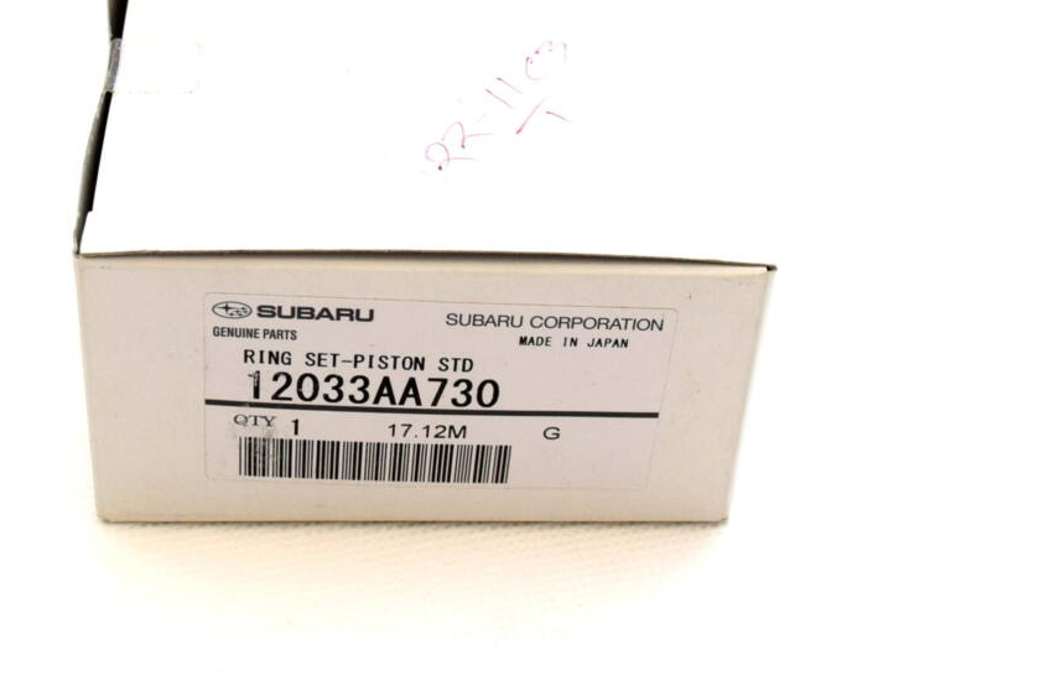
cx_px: 419
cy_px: 277
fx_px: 2086
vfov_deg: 19.0
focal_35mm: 72
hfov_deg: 28.0
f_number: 8
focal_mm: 27
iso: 400
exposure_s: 1/250
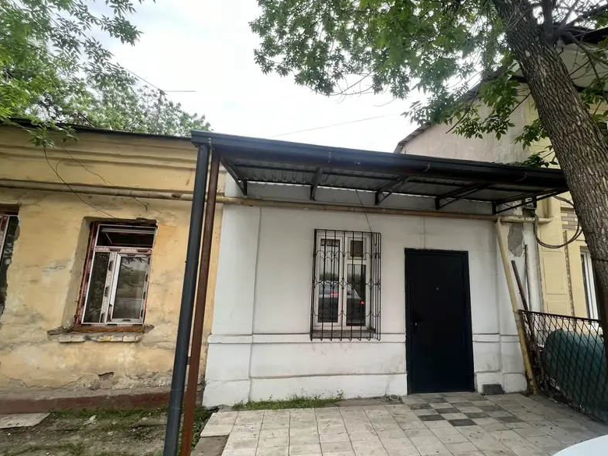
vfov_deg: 81.7
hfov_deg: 97.8
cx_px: 336
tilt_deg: +10.0
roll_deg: -1.6
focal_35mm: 15
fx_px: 263
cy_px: 233
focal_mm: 1.57
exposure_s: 1/99
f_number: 1.8
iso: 64
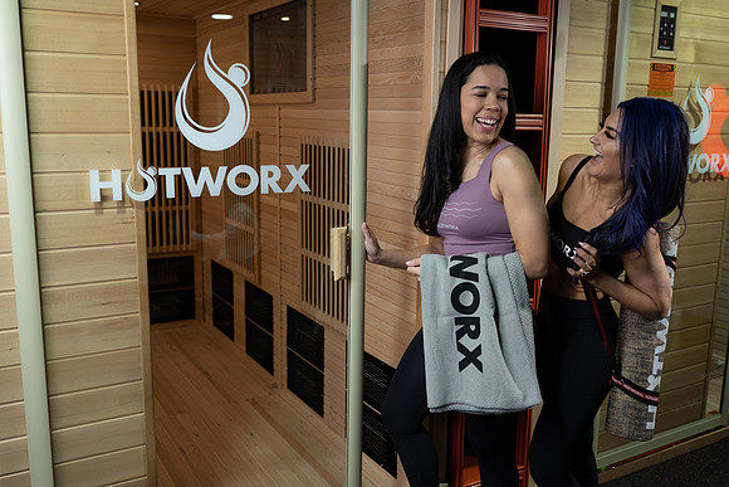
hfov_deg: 54.4
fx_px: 709
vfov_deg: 37.9
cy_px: 244
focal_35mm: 35
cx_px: 364
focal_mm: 35
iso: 200
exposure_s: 1/125
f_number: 2.8
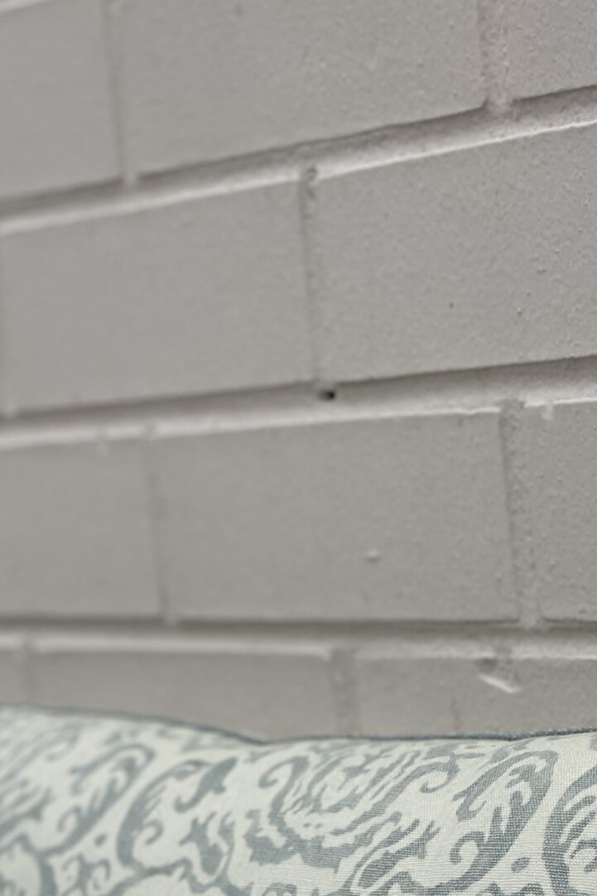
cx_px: 272
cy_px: 974
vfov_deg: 15.6
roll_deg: +5.2
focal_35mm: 128
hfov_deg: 10.7
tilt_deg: -9.7
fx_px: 3185
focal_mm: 6
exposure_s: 1/300
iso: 20
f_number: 2
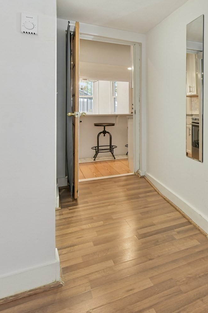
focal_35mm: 29
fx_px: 251
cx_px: 264
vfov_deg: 63.1
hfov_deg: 33.8
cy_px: 126
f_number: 9
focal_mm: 14
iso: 640
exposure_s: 1/8
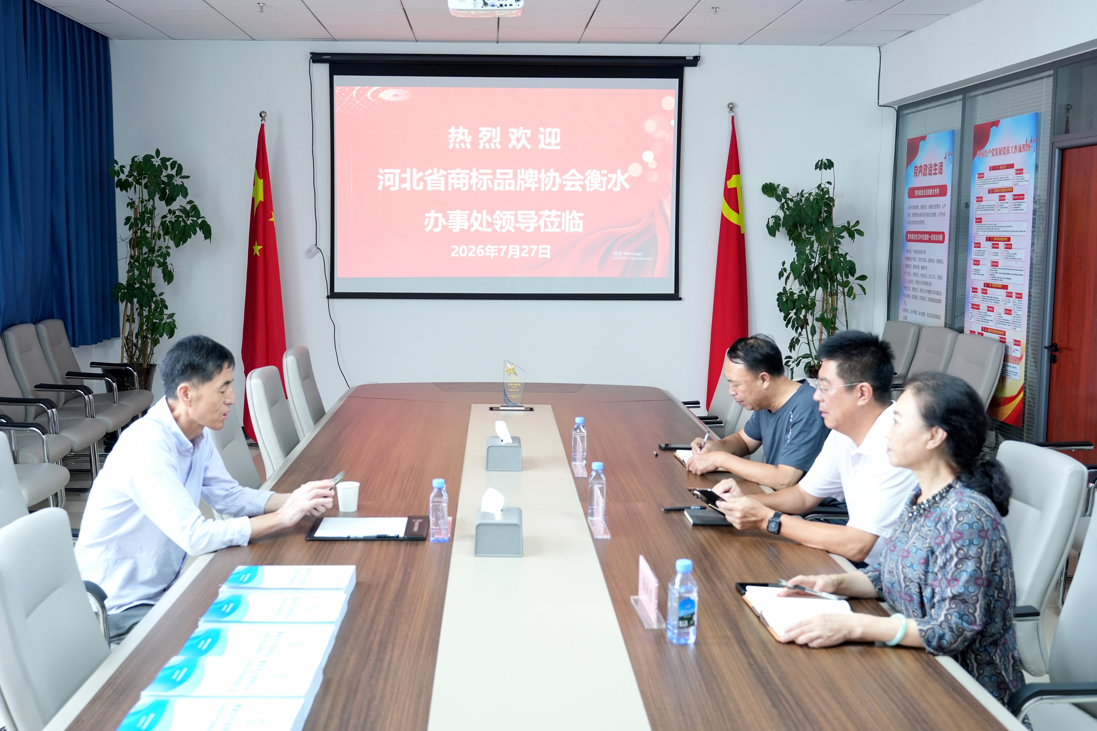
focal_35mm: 34
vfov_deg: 38.9
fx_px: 1036
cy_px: 366
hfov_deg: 55.8
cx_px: 548
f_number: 4.5
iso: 1250
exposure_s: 1/50
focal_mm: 34
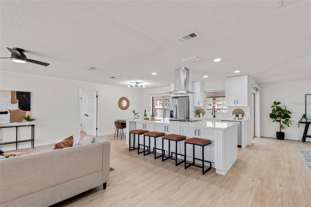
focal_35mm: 16
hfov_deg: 96.8
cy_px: 104
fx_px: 138
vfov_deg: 73.6
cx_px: 156
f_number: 9
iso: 100
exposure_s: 1/4
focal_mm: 16
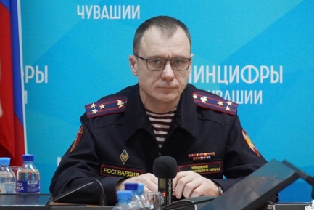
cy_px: 106
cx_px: 92
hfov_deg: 7.1
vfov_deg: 4.8
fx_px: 2512
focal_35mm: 288
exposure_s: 1/200
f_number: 5.6
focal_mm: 111
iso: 5000
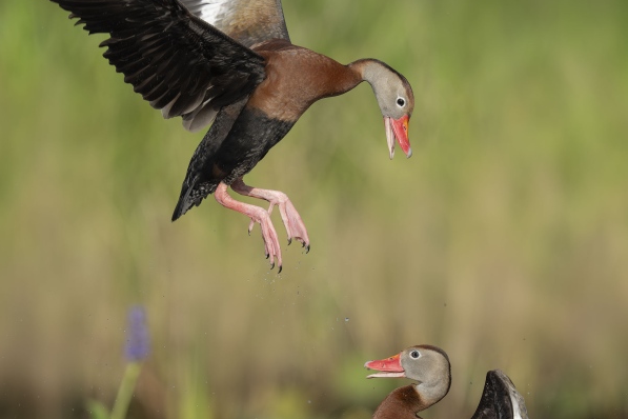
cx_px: 313
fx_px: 15769
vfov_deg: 1.5
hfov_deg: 2.3
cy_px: 276
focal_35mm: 904
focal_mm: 600
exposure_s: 1/4000
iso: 640
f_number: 4
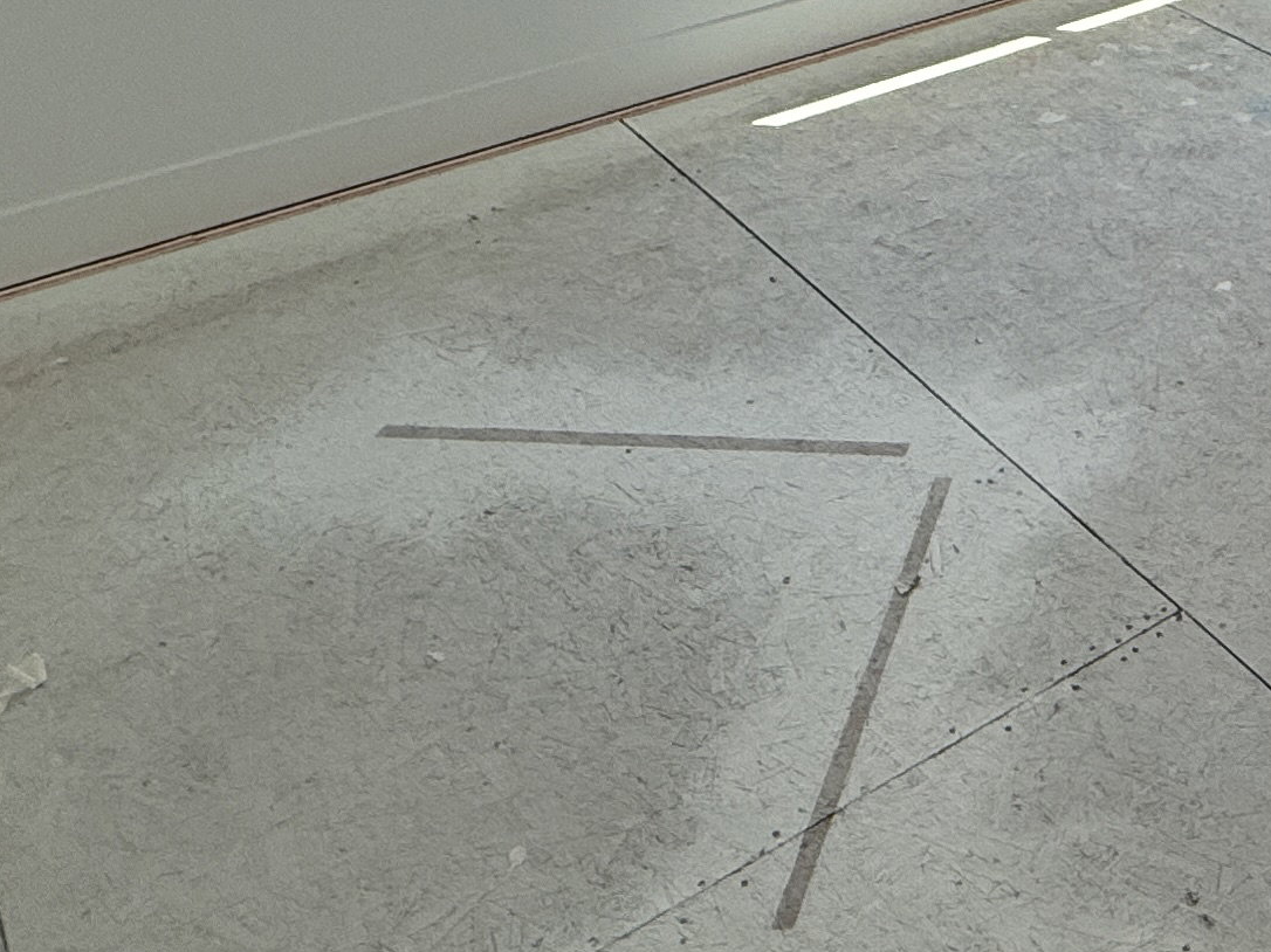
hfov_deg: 32.6
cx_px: 1381
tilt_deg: -2.7
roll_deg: -0.9
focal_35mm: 52
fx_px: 1909
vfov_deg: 21.5
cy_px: -618
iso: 64
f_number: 2.2
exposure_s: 1/569
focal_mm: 2.22
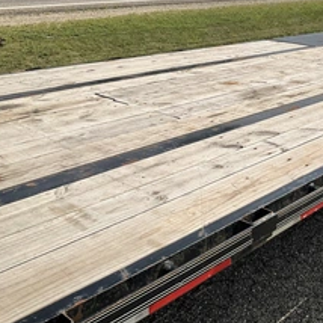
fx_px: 507
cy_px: 103
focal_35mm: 48
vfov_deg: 35.0
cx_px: 291
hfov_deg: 33.5
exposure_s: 1/3788
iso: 25
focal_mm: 3
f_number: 1.8
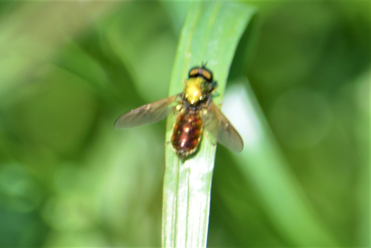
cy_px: 124
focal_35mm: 450
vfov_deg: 3.1
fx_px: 4637
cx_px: 186
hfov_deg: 4.6
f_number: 8
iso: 140
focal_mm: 300
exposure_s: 1/125
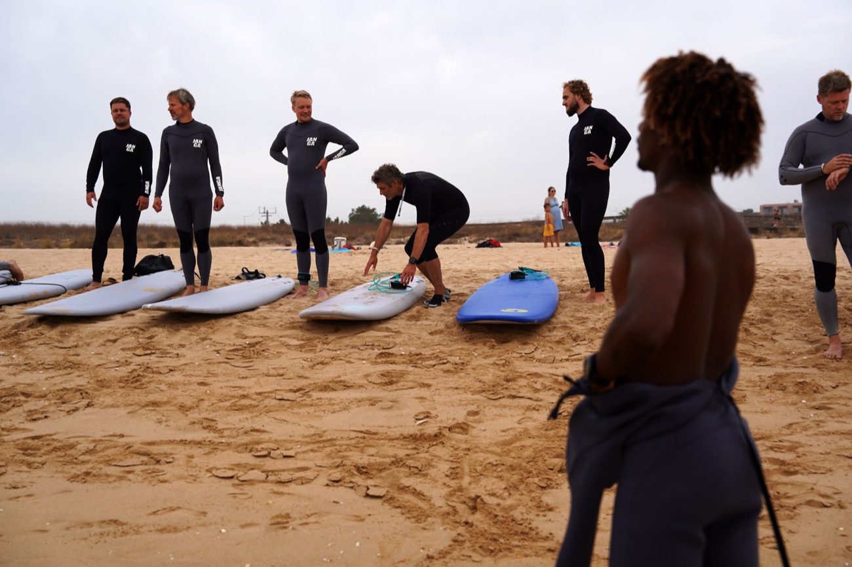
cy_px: 284
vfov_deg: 28.6
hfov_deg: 41.9
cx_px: 426
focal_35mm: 47
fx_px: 1112
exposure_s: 1/500
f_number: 4
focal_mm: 47
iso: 100
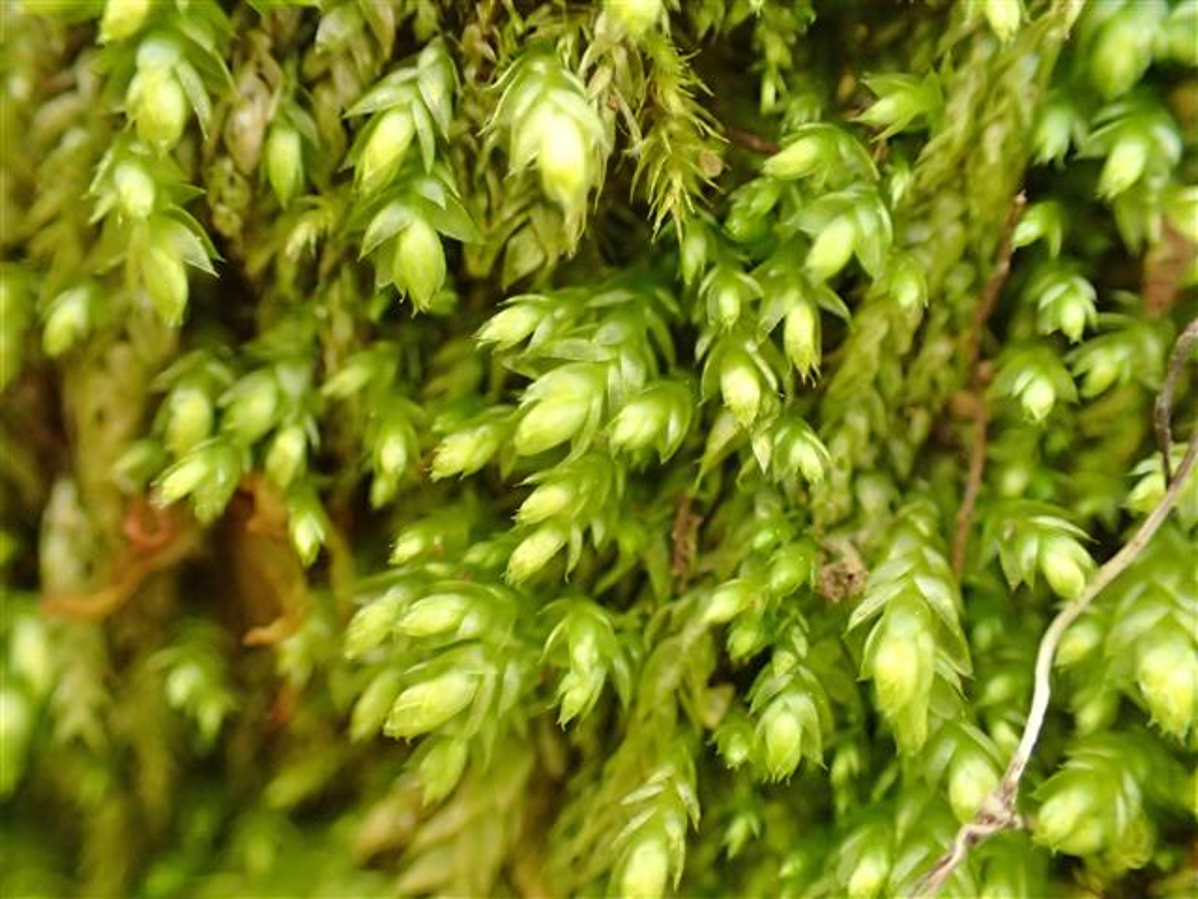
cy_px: 450
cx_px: 599
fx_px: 1592
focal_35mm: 46
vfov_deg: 31.5
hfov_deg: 41.2
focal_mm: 8.41
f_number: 3.1
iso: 800
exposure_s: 1/80
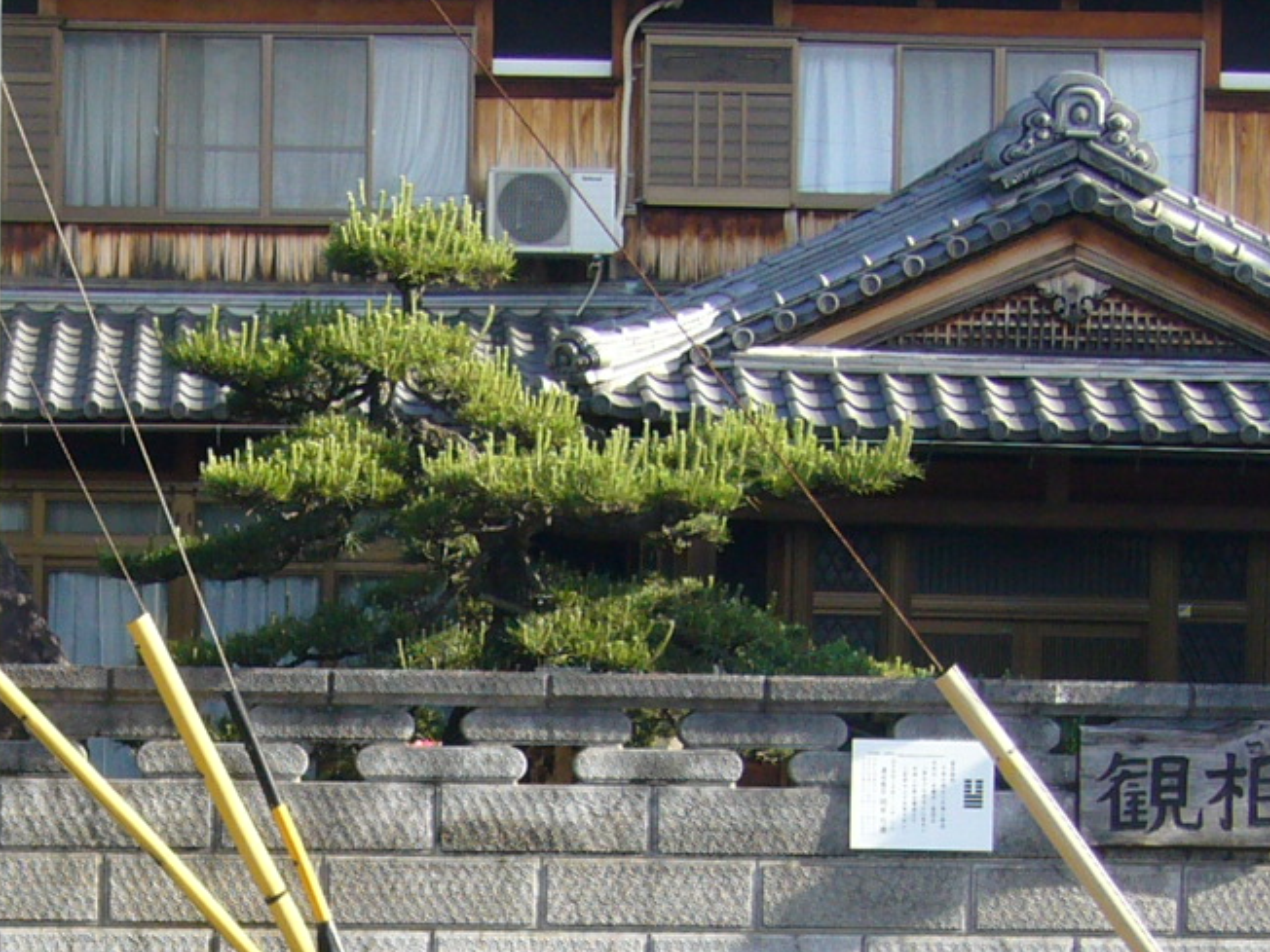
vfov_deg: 13.3
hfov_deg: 17.8
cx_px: 282
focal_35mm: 110
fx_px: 4036
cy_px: 936
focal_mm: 5.8
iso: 80
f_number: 5.6
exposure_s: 1/100
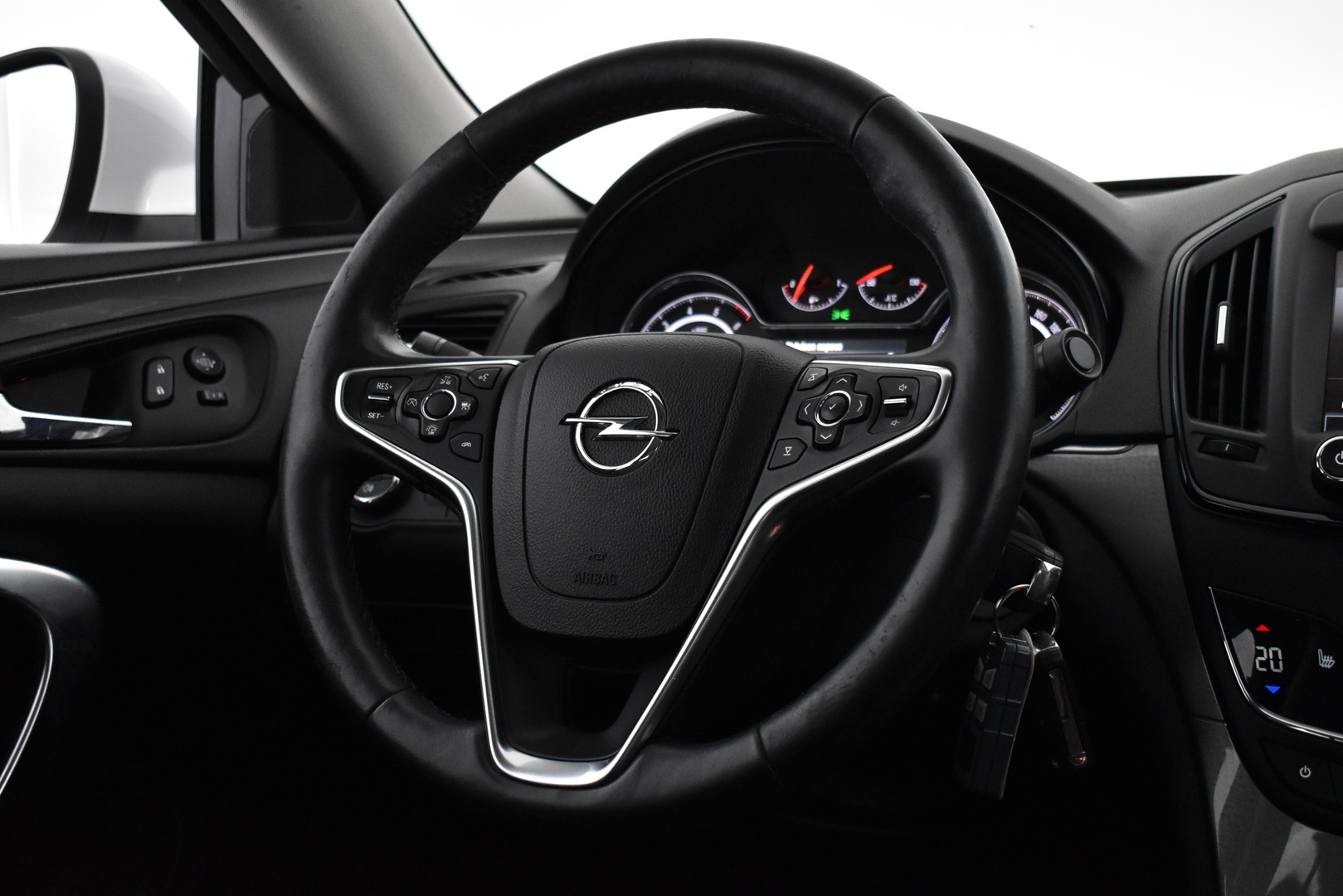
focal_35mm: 48
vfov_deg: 28.1
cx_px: 672
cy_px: 448
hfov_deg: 41.1
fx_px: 1791
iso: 3200
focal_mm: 32
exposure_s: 1/80
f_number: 4.5
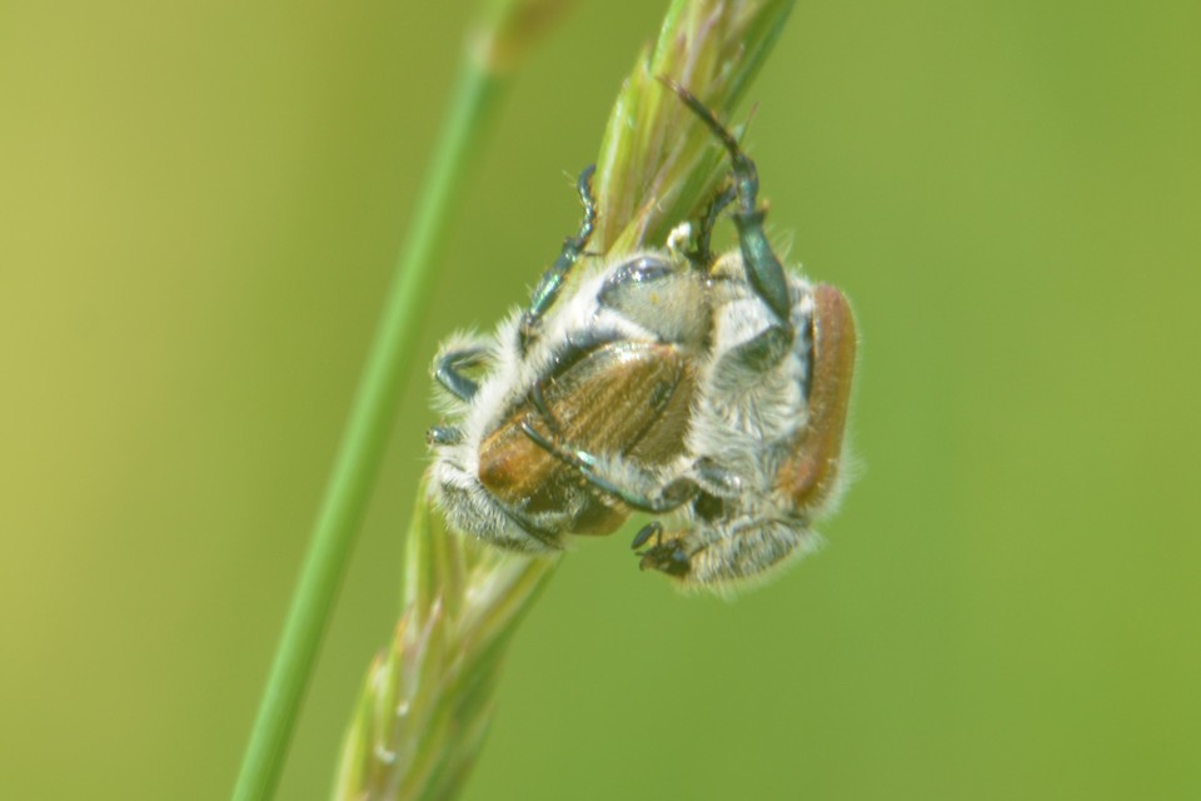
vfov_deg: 4.2
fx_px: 11008
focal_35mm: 330
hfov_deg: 6.2
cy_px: 400
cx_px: 600
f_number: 8
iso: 160
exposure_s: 1/125
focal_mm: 220
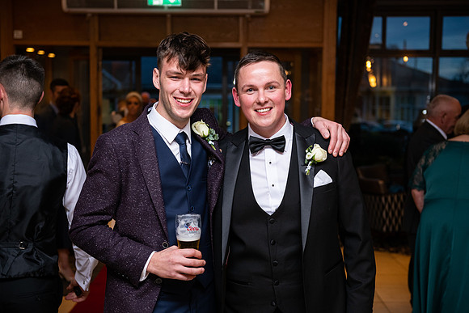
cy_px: 156
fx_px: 678
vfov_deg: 26.0
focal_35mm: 52
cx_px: 234
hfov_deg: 38.2
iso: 640
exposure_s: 1/160
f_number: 3.5
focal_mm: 52
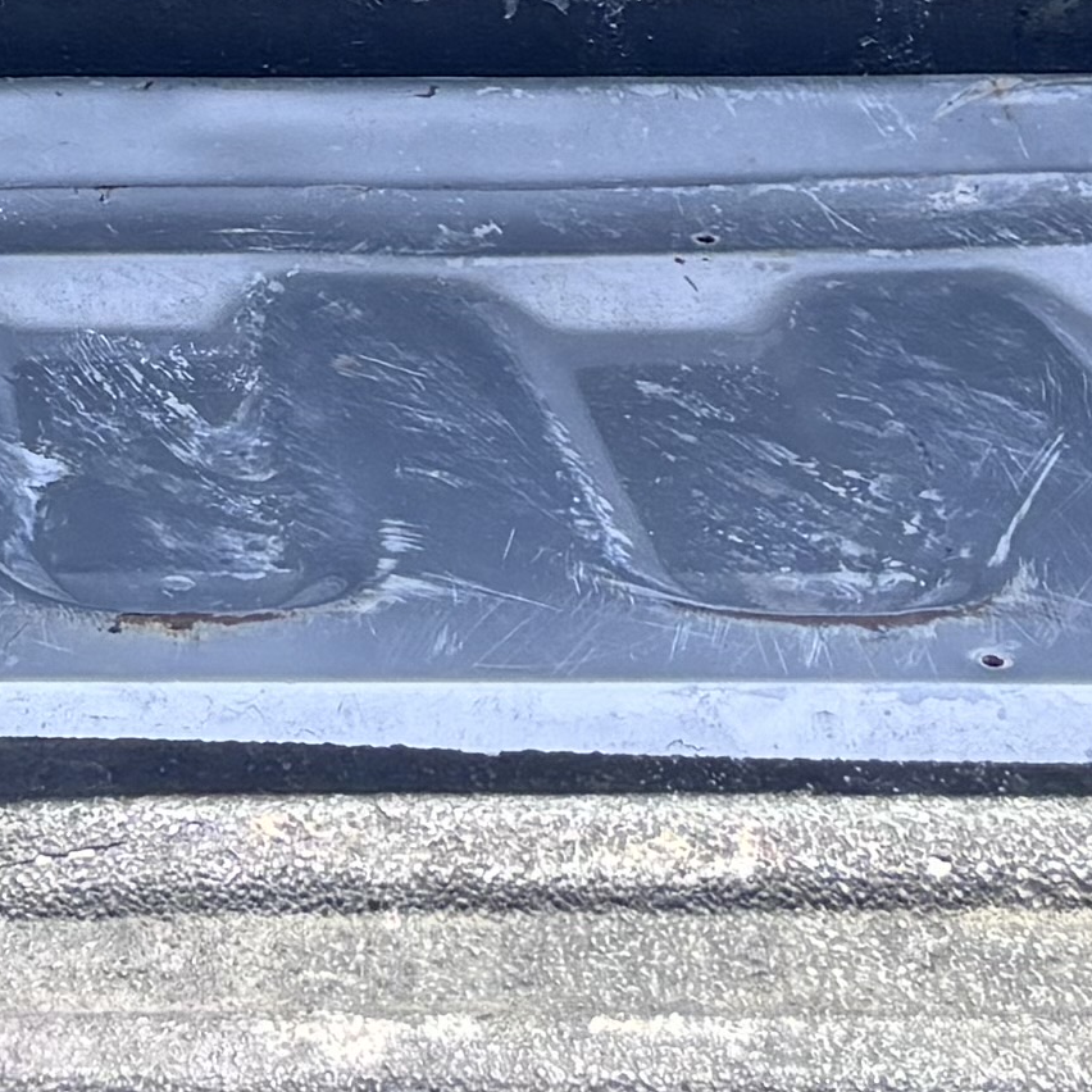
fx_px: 5496
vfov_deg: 10.2
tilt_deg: -9.6
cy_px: -1329
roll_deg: +1.1
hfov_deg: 11.0
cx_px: -465
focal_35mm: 154
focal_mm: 5.96
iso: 50
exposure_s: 1/1418
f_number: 1.6
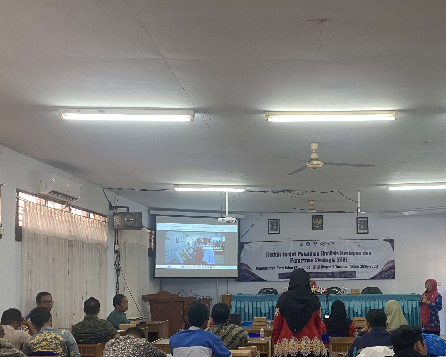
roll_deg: +0.5
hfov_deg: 43.9
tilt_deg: +2.7
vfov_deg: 35.9
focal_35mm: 41
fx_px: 541
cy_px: 256
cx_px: 310
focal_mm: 4.25
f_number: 1.8
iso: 125
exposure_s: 1/50
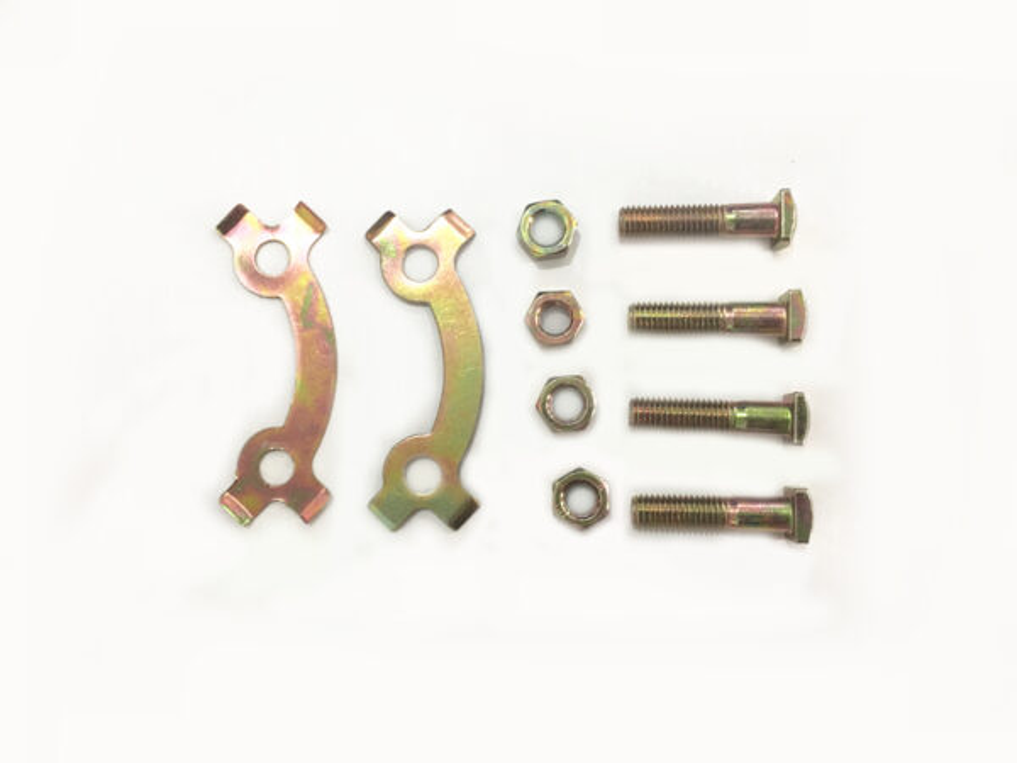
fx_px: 852
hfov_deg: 61.7
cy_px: 382
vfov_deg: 48.2
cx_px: 508
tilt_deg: -85.4
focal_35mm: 29
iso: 50
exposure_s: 1/33
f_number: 2.2
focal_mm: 4.15
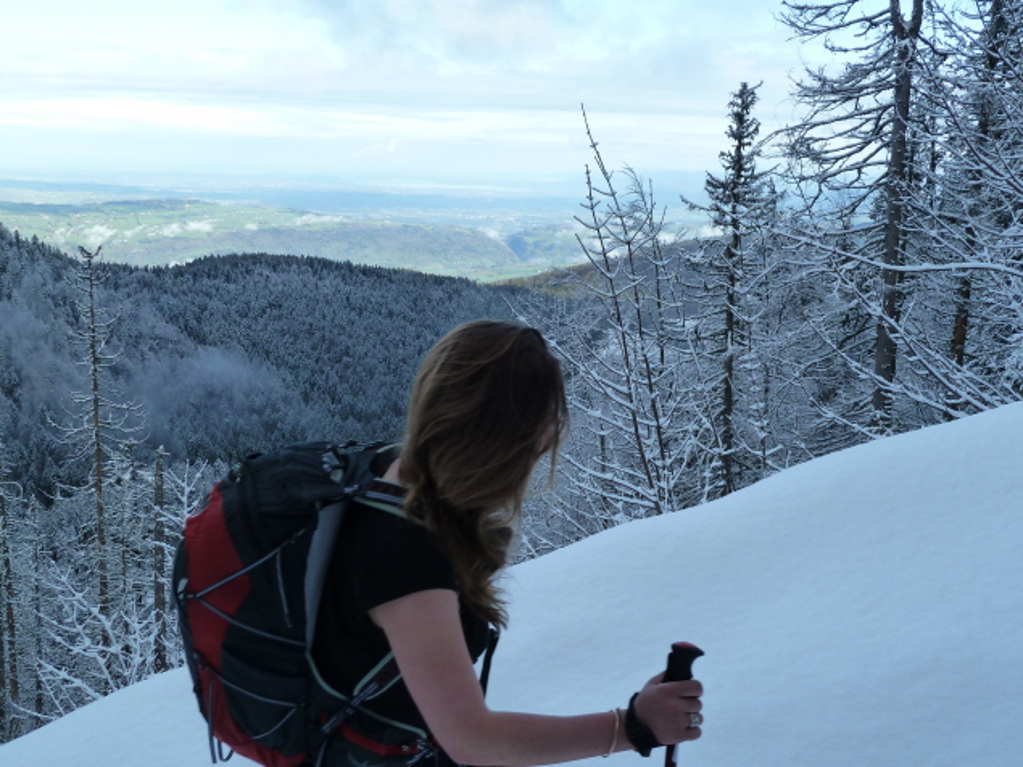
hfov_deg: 52.6
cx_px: 512
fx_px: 1034
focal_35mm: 35
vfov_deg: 40.7
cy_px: 384
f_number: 4
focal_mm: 5.7
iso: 125
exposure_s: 1/200
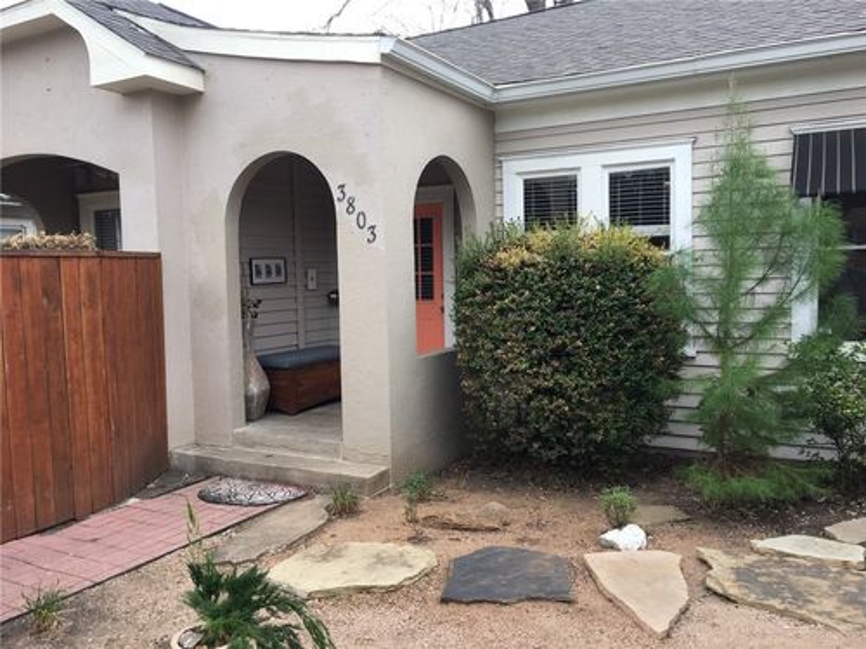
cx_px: 433
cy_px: 324
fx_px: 726
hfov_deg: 61.7
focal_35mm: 29
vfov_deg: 48.2
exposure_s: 1/120
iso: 25
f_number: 2.2
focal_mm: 4.15
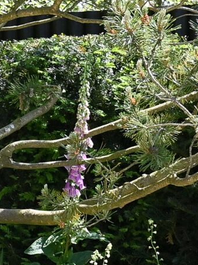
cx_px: -180
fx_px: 1420
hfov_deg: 7.7
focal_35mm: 186
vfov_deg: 10.4
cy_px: 346
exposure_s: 1/250
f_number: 8
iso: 250
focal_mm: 34
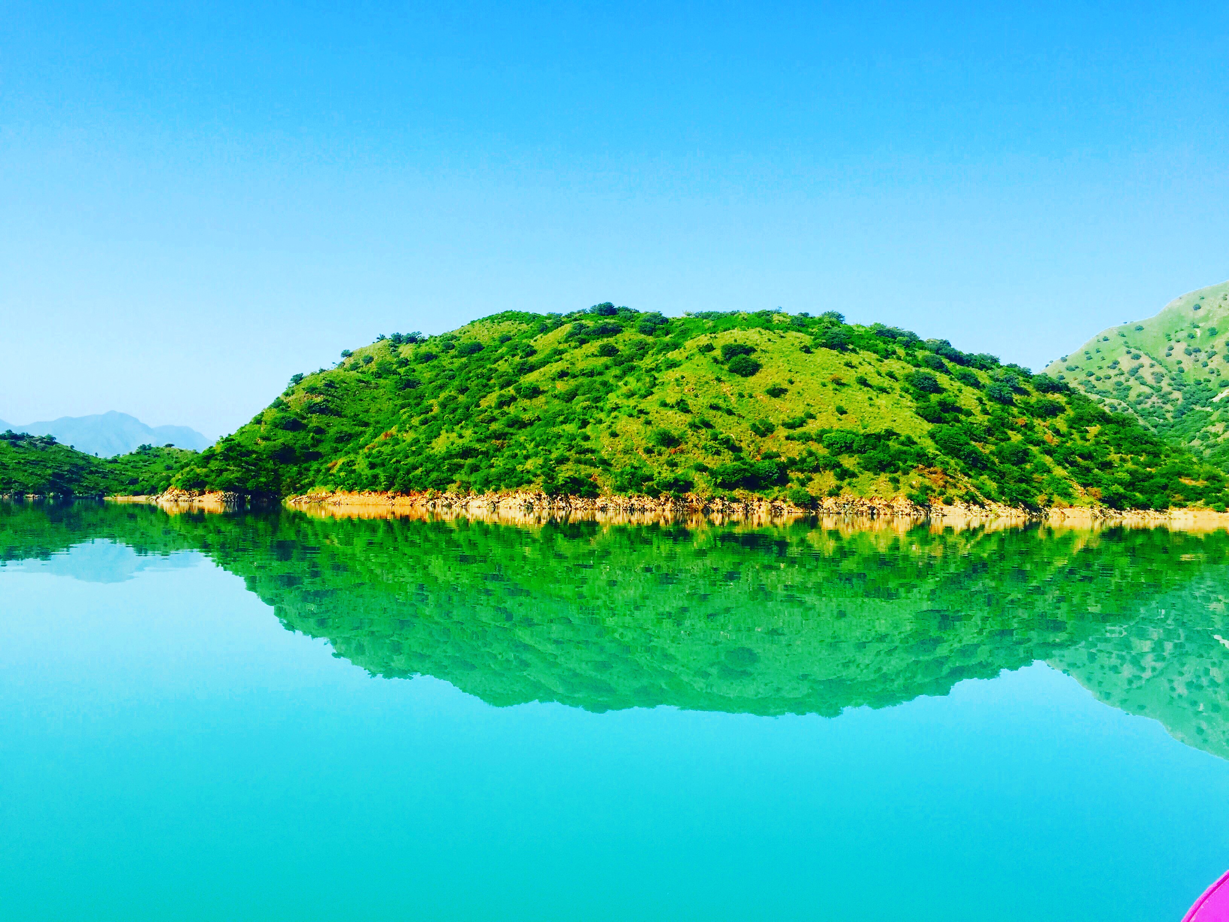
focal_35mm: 29
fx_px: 1030
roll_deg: -3.0
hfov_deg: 61.7
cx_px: 614
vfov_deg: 48.2
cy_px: 461
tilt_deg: +2.3
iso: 32
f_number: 2.2
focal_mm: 4.15
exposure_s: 1/1582
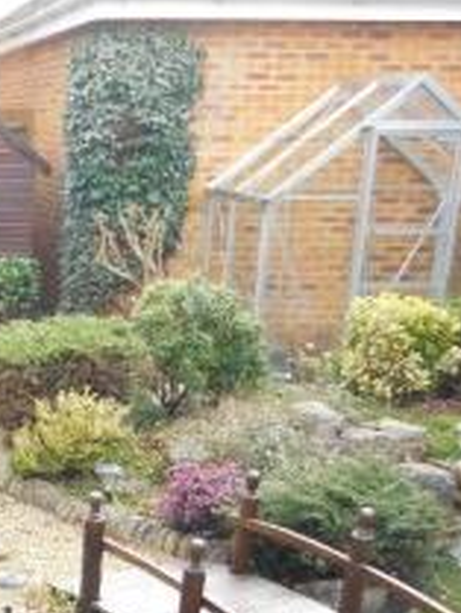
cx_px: -178
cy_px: 468
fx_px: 1135
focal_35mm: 64
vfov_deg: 29.7
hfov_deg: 20.5
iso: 125
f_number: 3
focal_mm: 4
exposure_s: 1/160
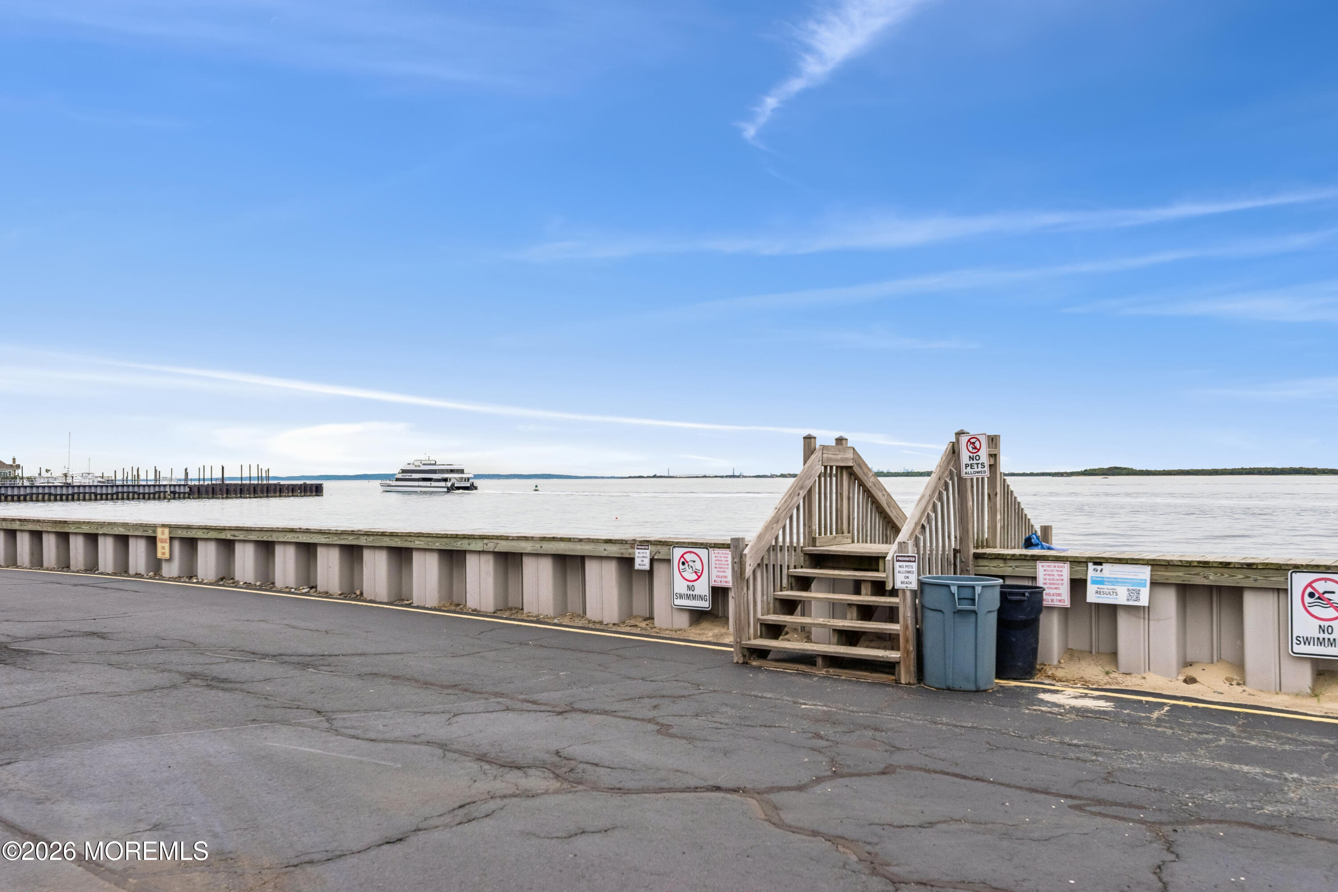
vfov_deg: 43.6
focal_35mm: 30
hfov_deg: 61.9
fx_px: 1115
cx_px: 669
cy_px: 446
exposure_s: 1/2500
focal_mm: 30
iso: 640
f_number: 7.1
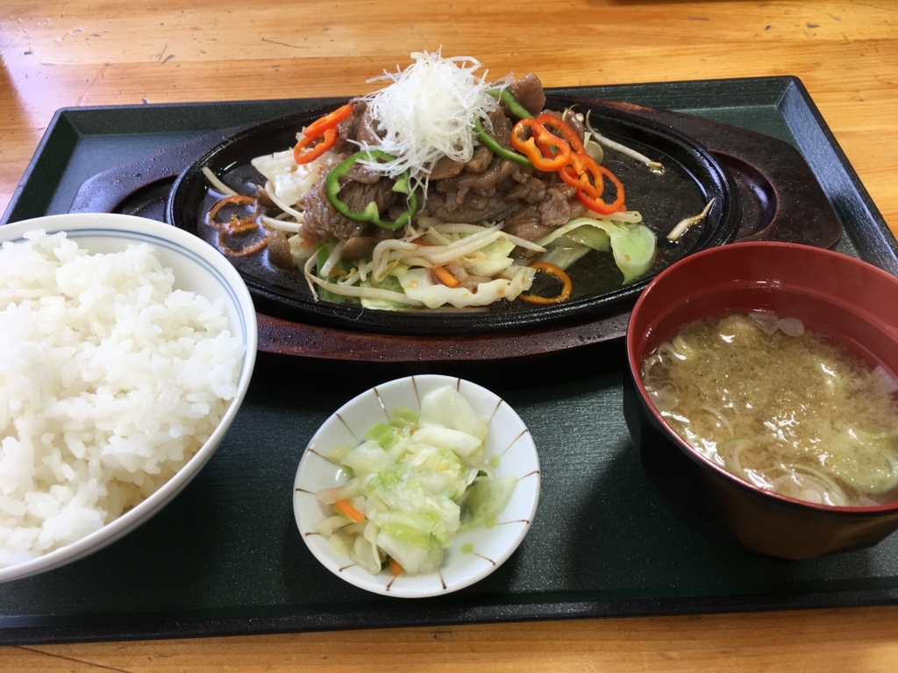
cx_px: 449
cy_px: 336
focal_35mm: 29
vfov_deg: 48.2
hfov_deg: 61.7
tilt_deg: -47.6
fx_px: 752
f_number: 2.2
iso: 32
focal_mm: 4.15
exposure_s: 1/60
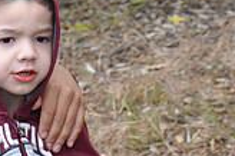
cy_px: 71
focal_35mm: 319
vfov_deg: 4.3
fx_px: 2080
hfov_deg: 6.4
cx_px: -59
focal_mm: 60
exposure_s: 1/320
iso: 320
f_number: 5.3
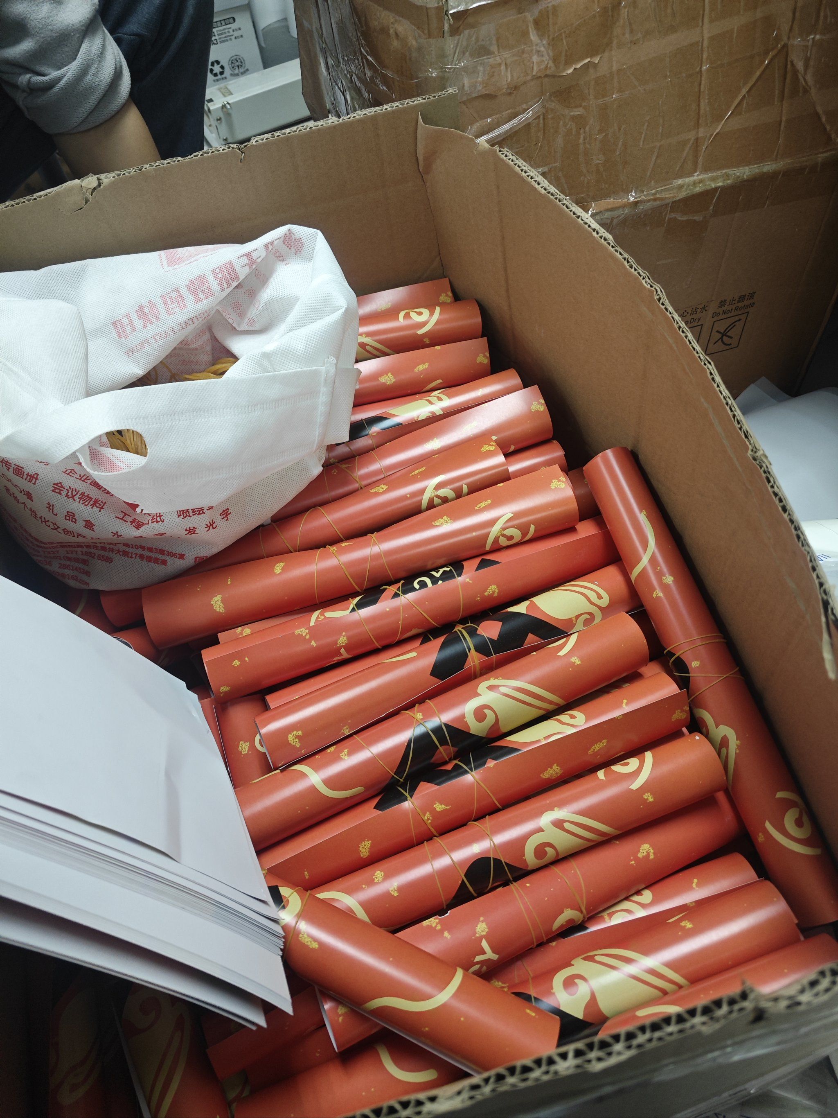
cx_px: 419
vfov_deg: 73.9
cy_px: 559
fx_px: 742
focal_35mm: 23
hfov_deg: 58.9
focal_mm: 5.43
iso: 400
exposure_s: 1/50
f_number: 1.8
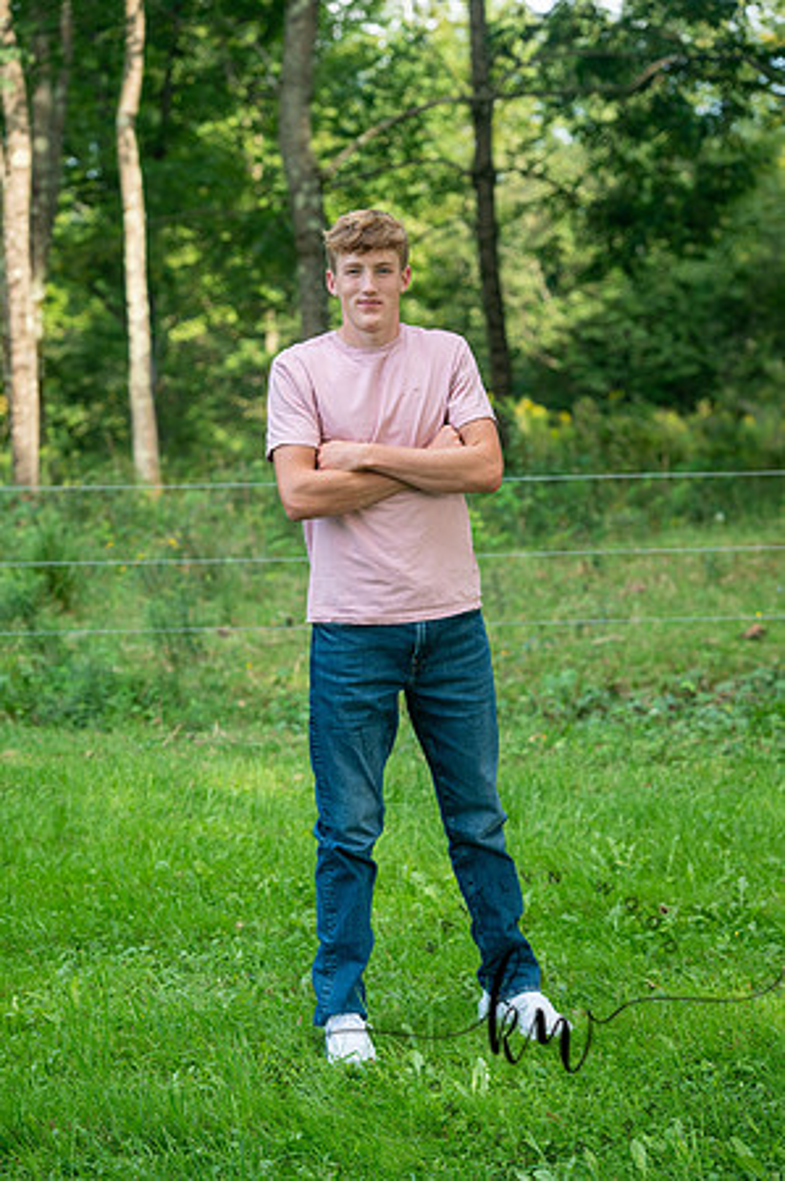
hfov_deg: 12.4
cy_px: 590
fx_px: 3606
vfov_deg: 18.6
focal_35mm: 110
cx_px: 392
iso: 400
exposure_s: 1/250
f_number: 4.5
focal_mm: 110
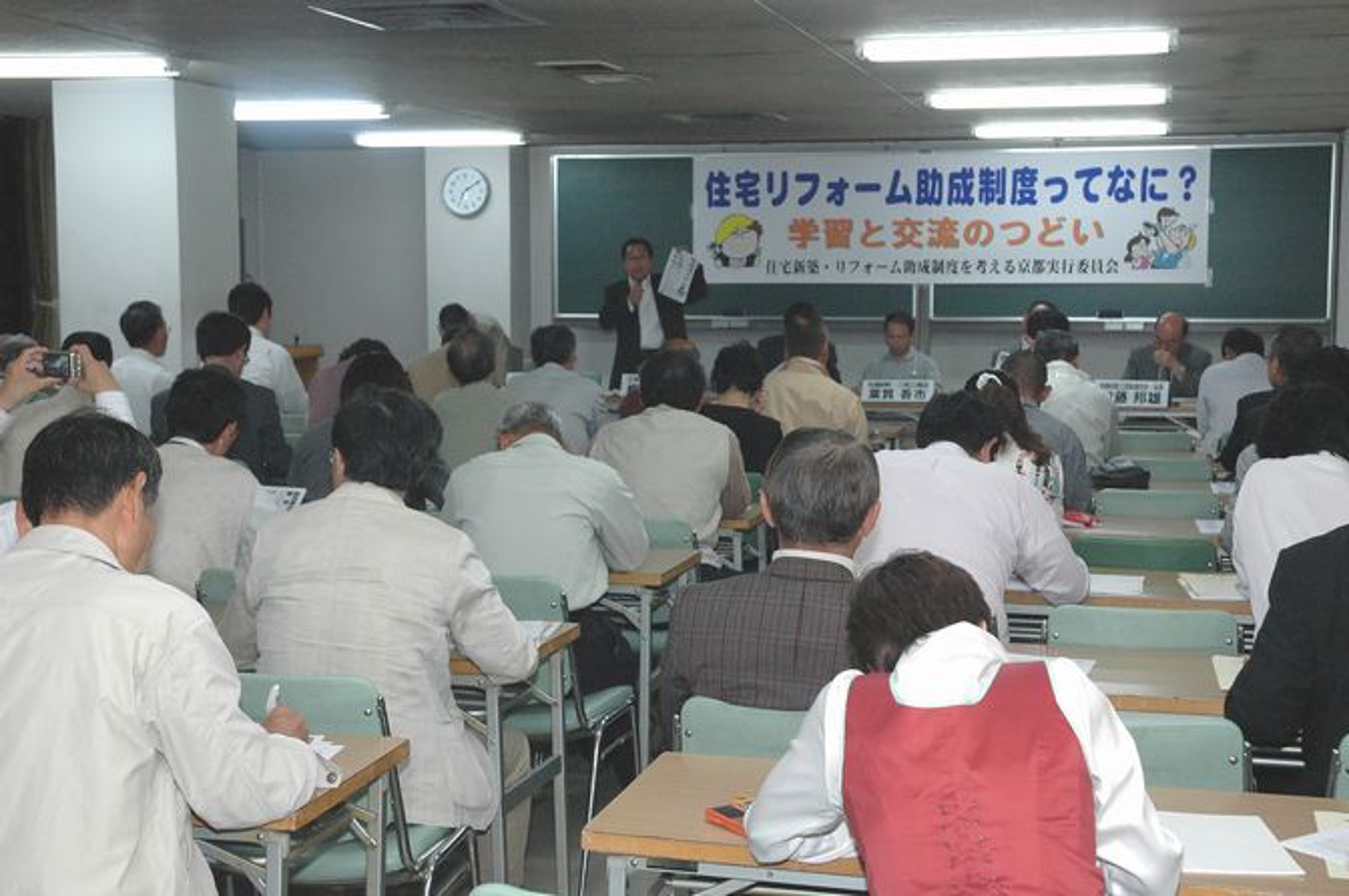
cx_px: 674
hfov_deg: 37.9
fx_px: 1964
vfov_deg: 25.7
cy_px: 448
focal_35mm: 52
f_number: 6.3
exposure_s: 1/160
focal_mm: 35
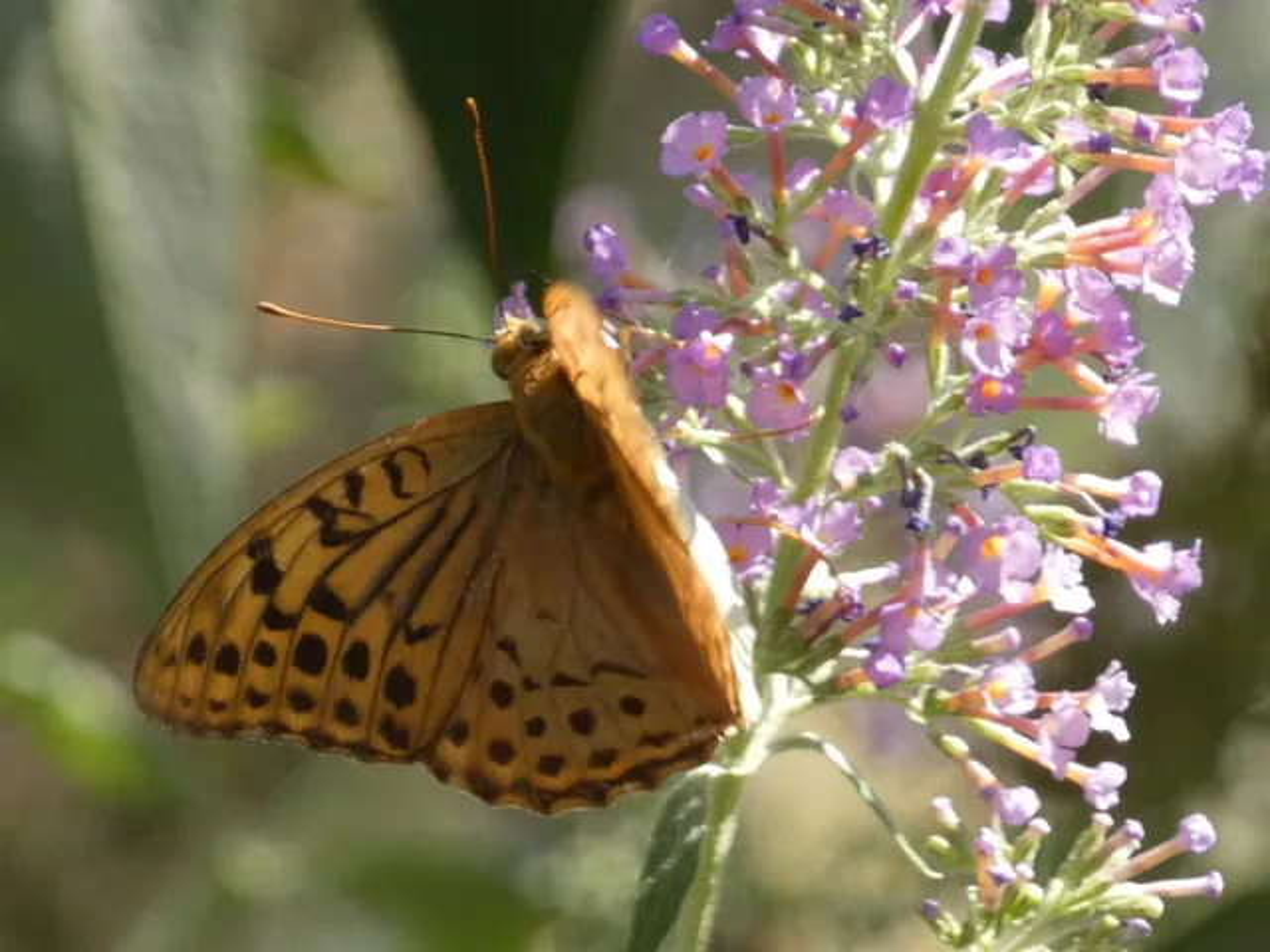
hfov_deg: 2.8
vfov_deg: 2.1
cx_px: 635
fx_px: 26305
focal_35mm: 717
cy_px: 476
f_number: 5.6
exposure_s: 1/100
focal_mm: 128.4
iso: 200
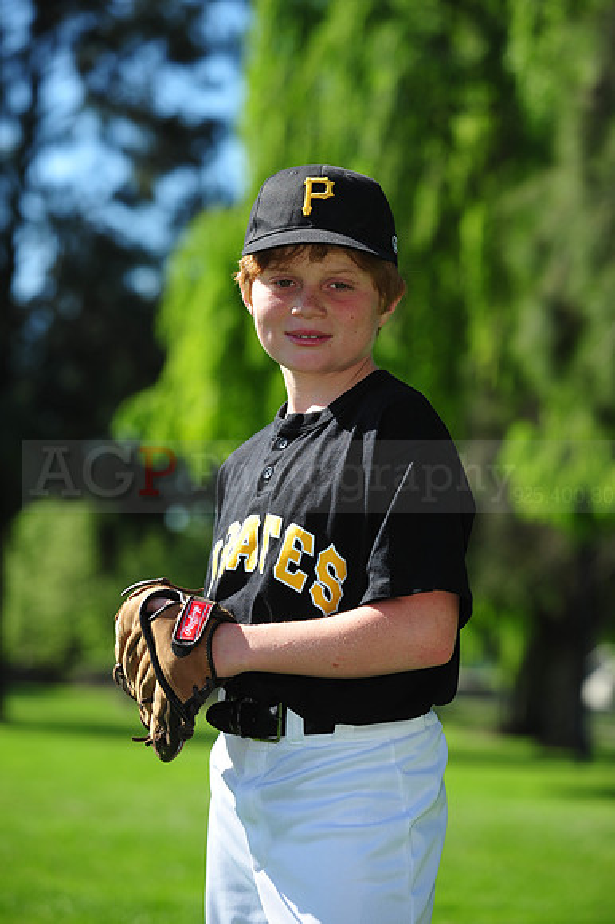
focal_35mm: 120
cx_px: 308
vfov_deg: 17.1
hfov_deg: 11.4
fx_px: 3078
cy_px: 462
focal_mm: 120
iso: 200
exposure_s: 1/800
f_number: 5
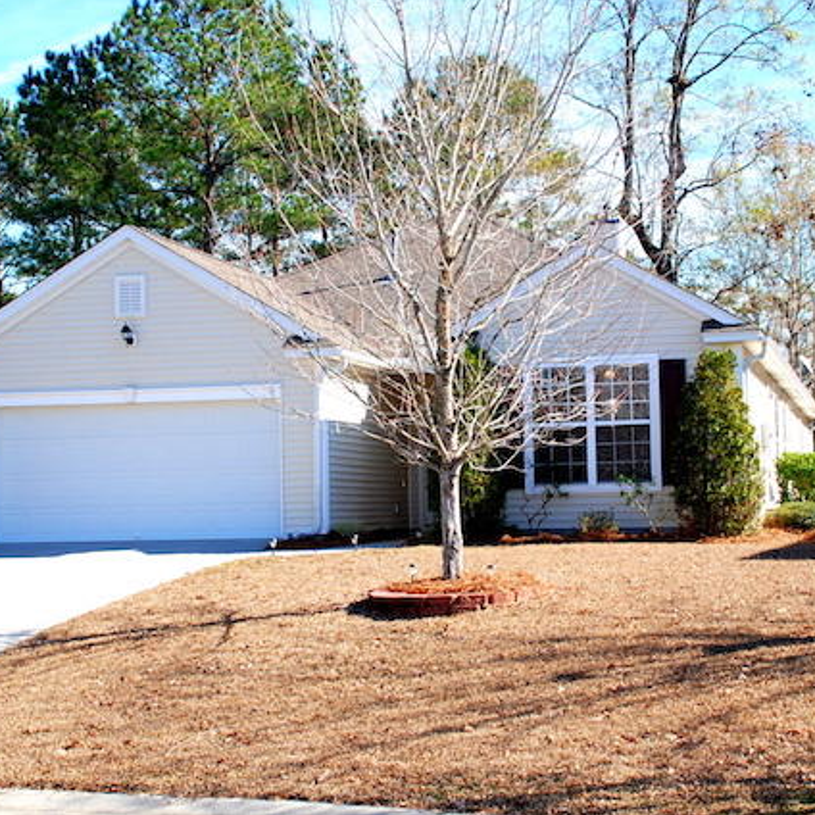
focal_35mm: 60
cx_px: 465
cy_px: 406
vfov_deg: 28.8
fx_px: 1589
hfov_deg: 28.7
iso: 400
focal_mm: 31
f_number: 9
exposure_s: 1/320
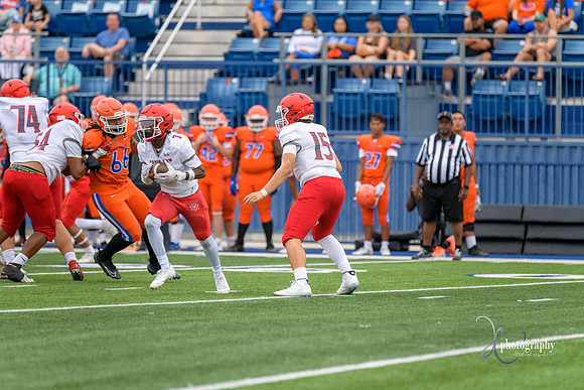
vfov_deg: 4.6
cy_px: 195
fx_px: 4868
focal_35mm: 300
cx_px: 292
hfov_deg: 6.9
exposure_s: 1/800
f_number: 3.5
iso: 500
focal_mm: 300
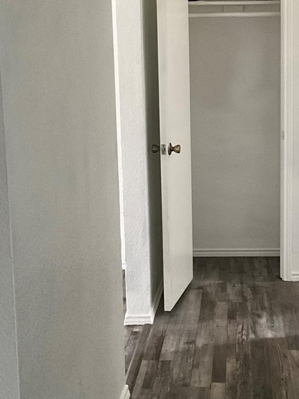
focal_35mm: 66
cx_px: 223
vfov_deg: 29.4
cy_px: 174
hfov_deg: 22.1
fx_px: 760
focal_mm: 3
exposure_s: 1/42
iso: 320
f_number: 1.8
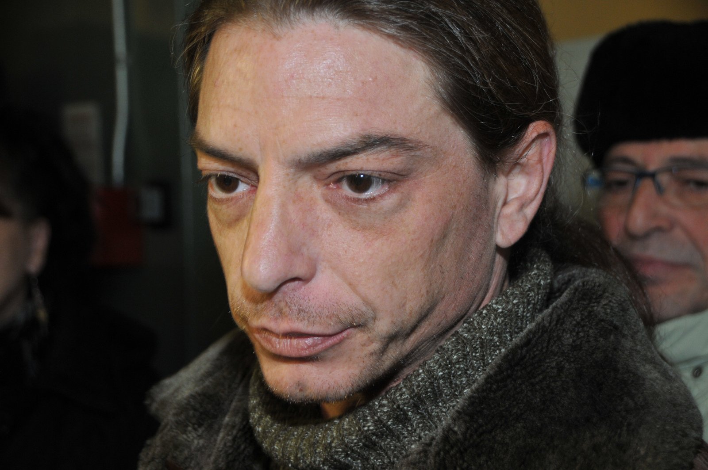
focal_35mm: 78
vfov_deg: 17.5
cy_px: 235
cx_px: 354
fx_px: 1532
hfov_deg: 26.0
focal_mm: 52
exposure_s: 1/60
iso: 500
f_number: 6.3
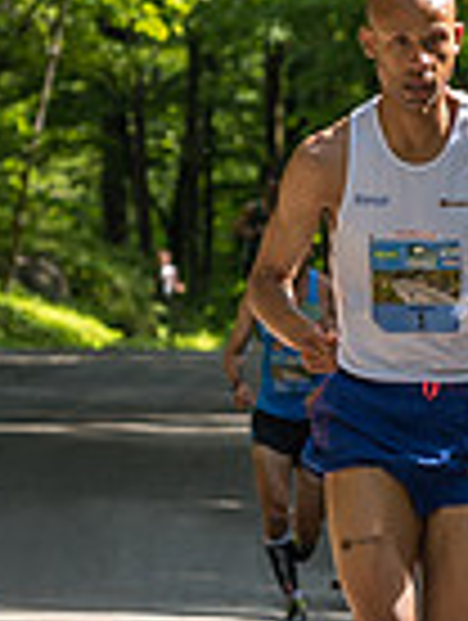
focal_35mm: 664
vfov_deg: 3.0
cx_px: 1166
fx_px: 11933
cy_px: 551
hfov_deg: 2.2
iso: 200
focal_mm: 110
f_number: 5.6
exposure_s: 1/250
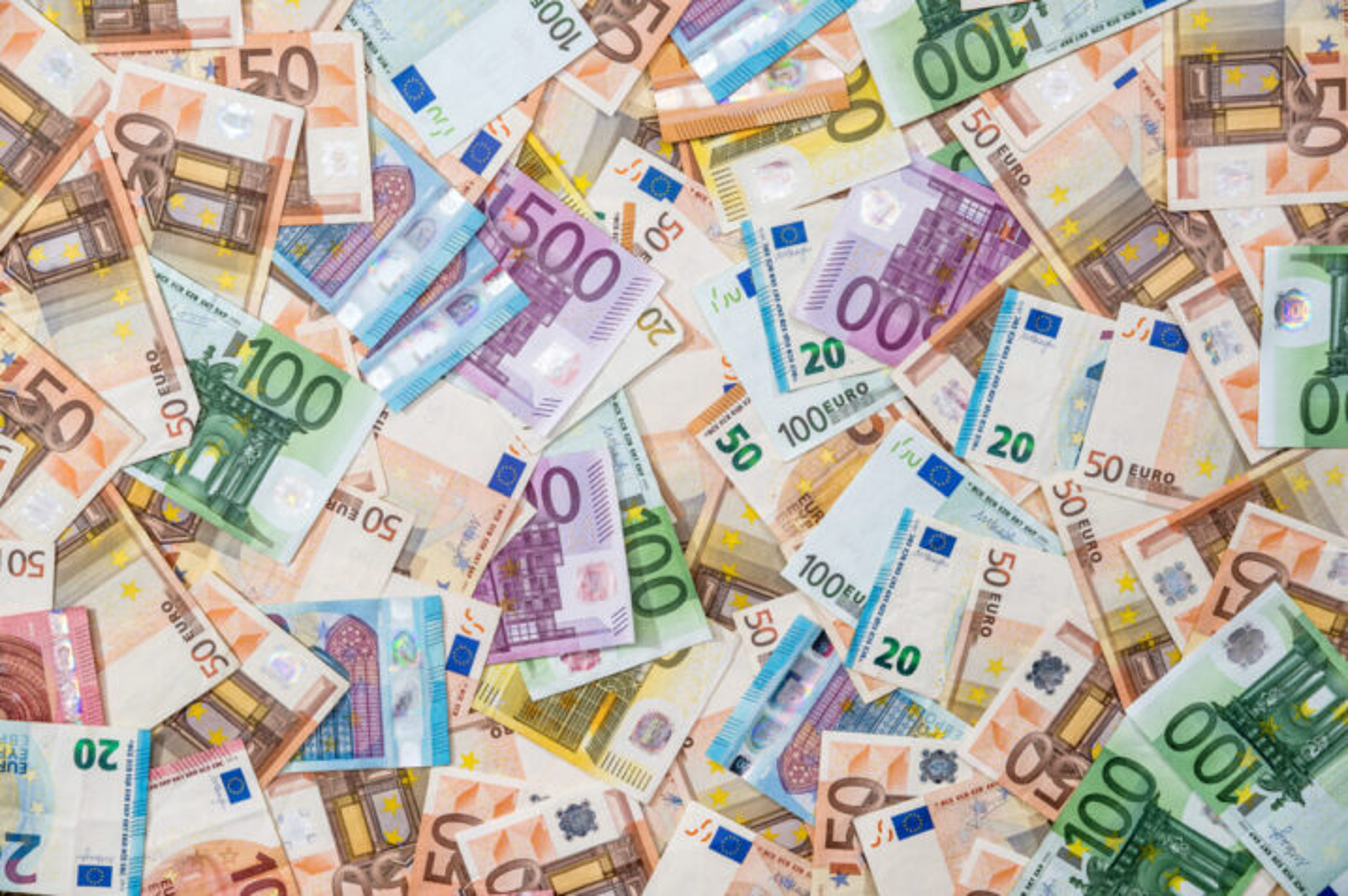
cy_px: 448
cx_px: 674
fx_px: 2619
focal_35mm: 70
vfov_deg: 19.4
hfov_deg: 28.9
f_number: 11
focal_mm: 70
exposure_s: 1/125
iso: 320
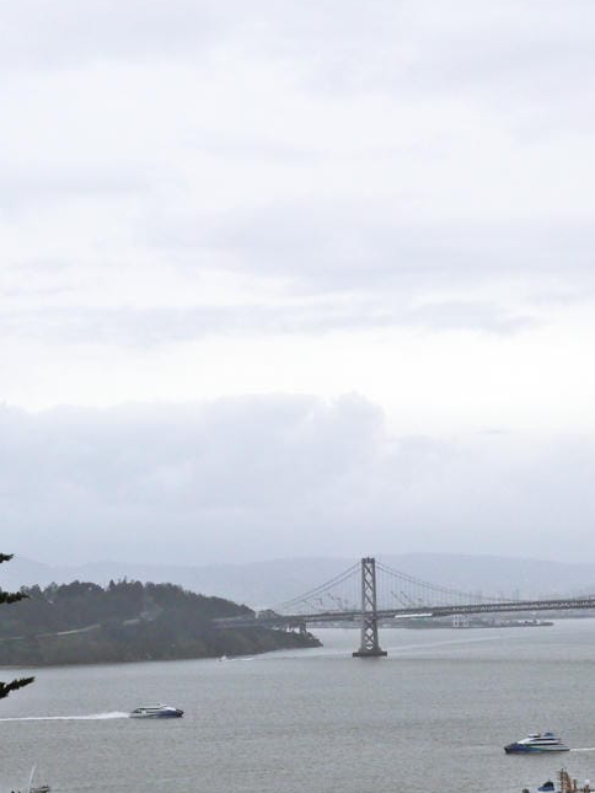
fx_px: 2131
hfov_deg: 15.8
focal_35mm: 93
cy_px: 368
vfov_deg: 21.1
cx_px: 500
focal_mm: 25
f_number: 8
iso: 160
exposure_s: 1/320
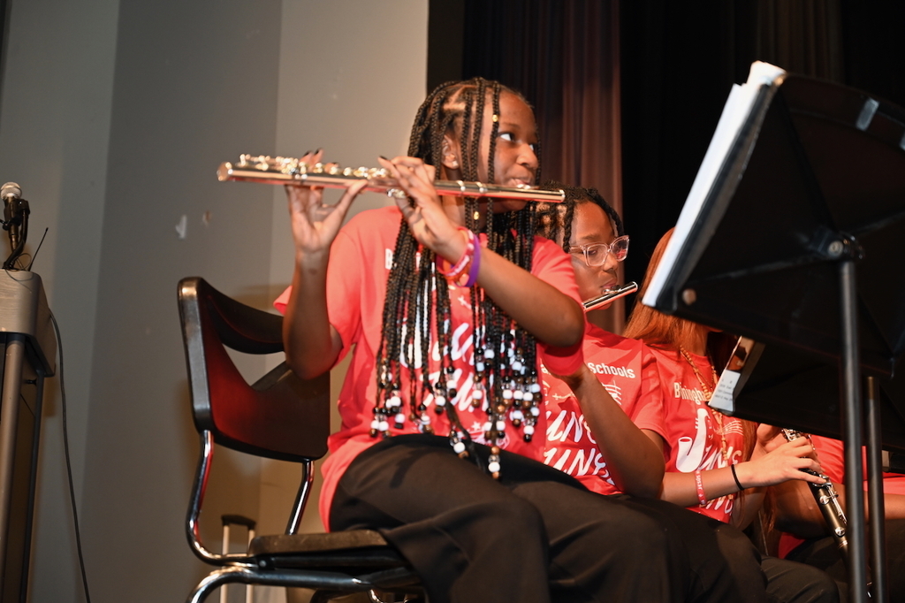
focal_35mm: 70
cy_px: 302
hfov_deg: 28.9
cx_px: 452
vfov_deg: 19.4
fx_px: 1759
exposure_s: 1/60
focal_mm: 70
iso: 900
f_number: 4
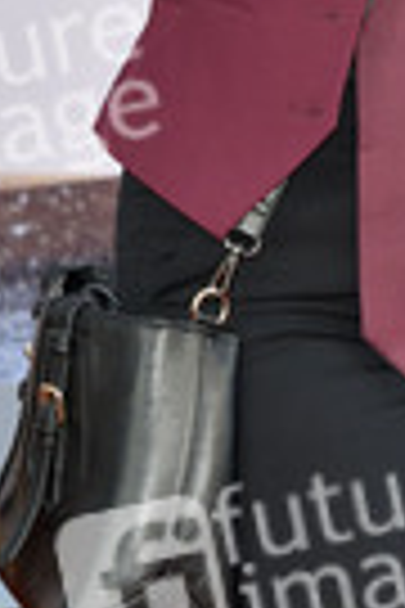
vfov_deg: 10.4
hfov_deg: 7.0
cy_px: -113
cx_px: 418
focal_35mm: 195
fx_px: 3290
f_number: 6.3
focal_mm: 66
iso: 1250
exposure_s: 1/250
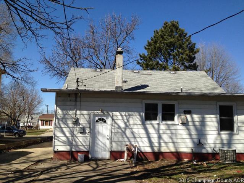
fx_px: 233
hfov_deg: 55.3
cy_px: 92
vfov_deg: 43.0
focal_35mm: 33
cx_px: 122
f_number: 2.4
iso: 50
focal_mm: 4.12
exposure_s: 1/1595
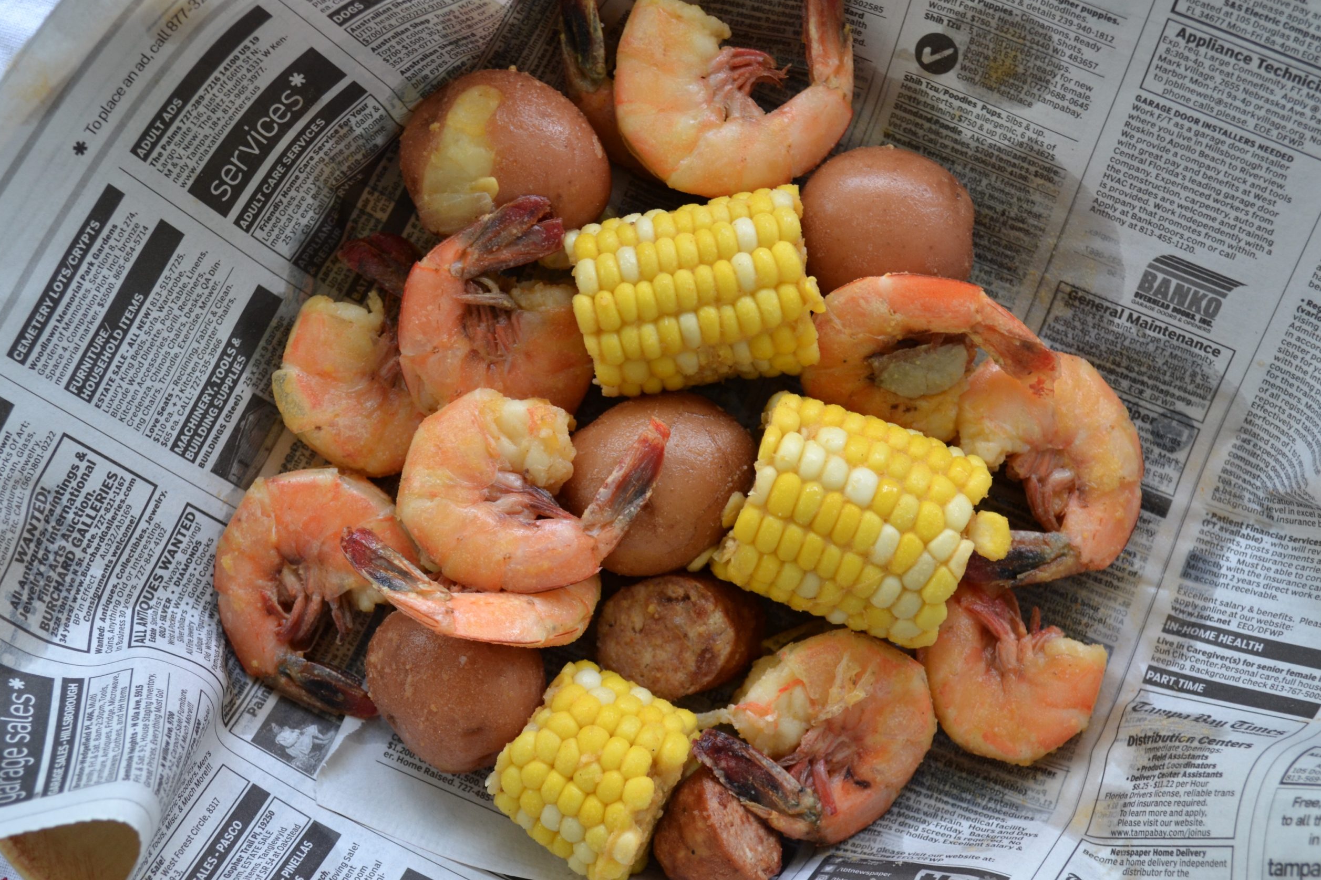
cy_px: 438
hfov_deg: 36.2
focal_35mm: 55
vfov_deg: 24.6
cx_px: 660
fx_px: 2018
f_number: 5
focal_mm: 36
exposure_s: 1/25
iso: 400
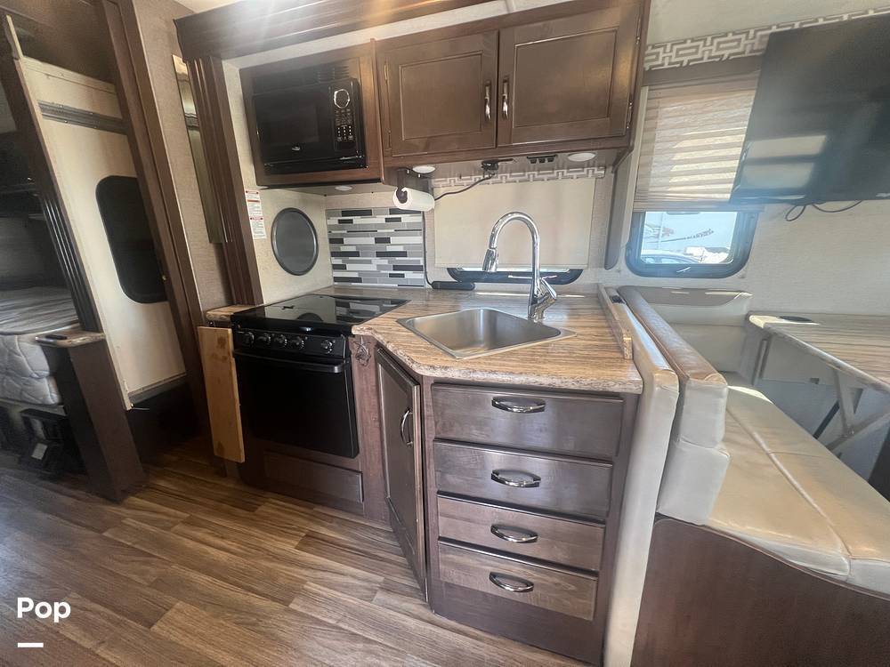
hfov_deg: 106.2
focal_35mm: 13
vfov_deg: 89.9
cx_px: 445
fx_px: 334
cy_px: 334
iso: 250
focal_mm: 1.57
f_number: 1.8
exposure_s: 1/99
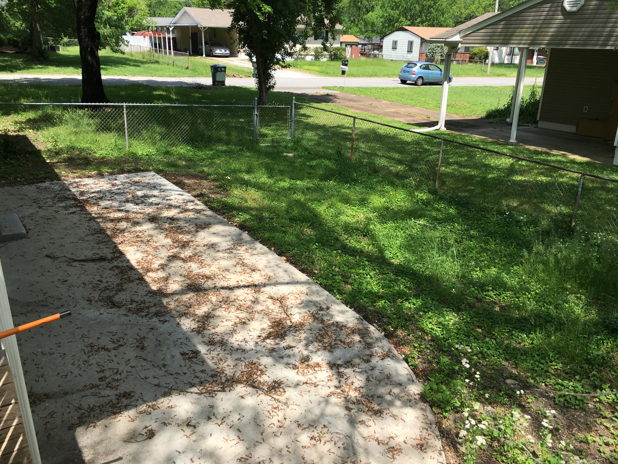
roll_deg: -0.7
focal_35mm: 29
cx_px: 309
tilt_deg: -15.9
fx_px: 518
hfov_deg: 61.7
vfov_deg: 48.2
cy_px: 232
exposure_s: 1/864
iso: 25
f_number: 2.2
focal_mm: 4.15
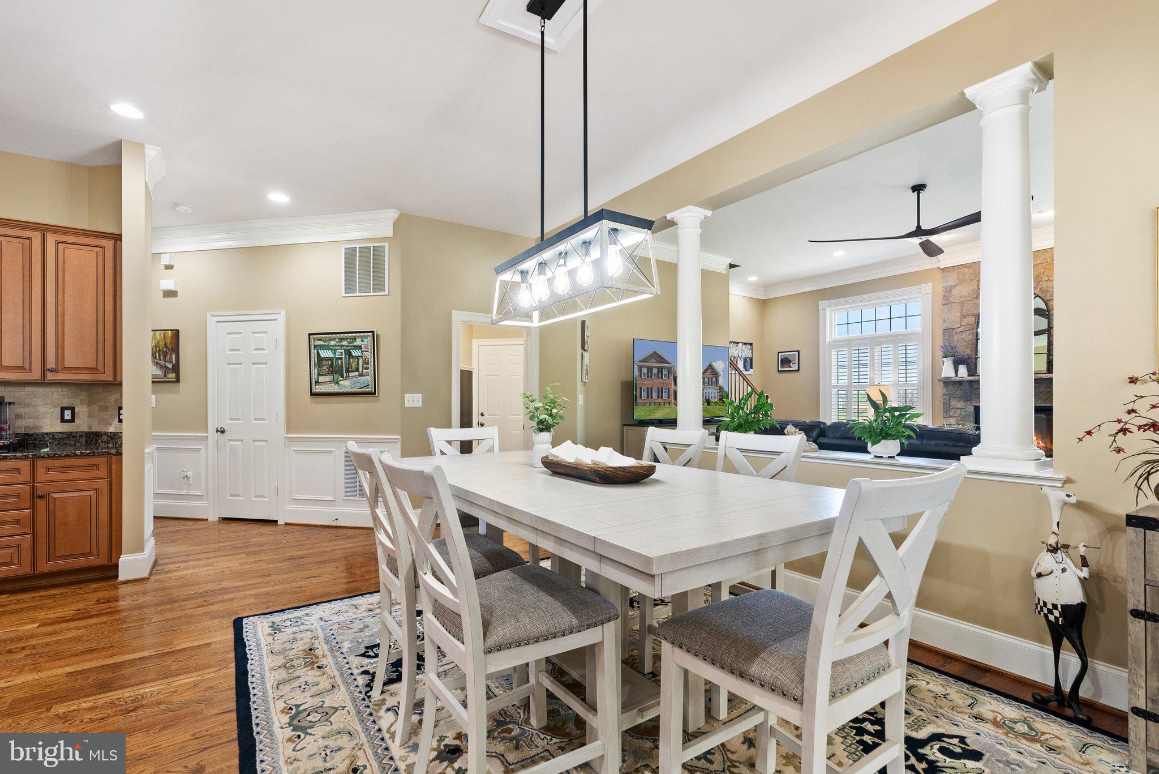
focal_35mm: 16
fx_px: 515
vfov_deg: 73.8
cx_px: 580
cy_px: 387
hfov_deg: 96.7
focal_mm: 16
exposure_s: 1/3
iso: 640
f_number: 8
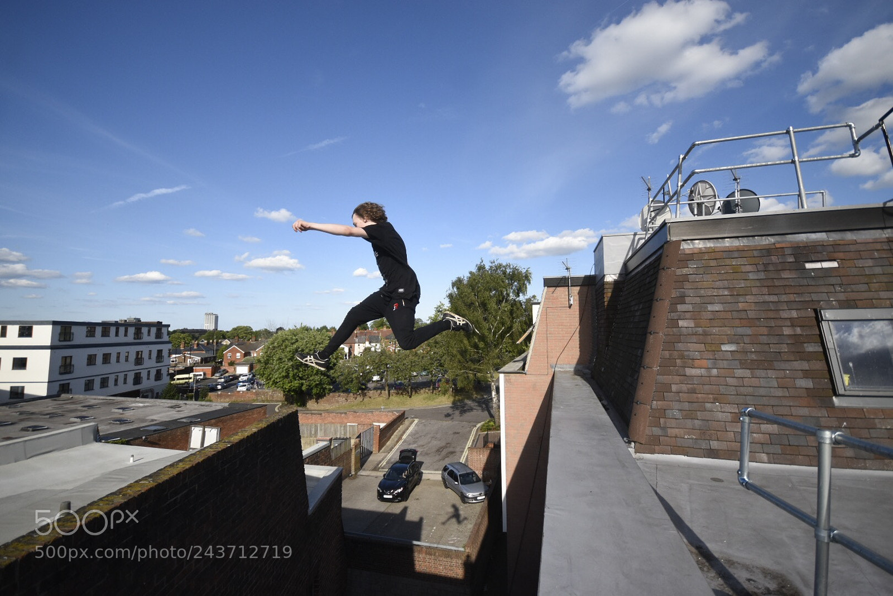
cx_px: 446
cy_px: 298
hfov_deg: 100.4
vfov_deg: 77.3
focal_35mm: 15
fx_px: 372
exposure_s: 1/4000
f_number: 4
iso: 500
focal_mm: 10
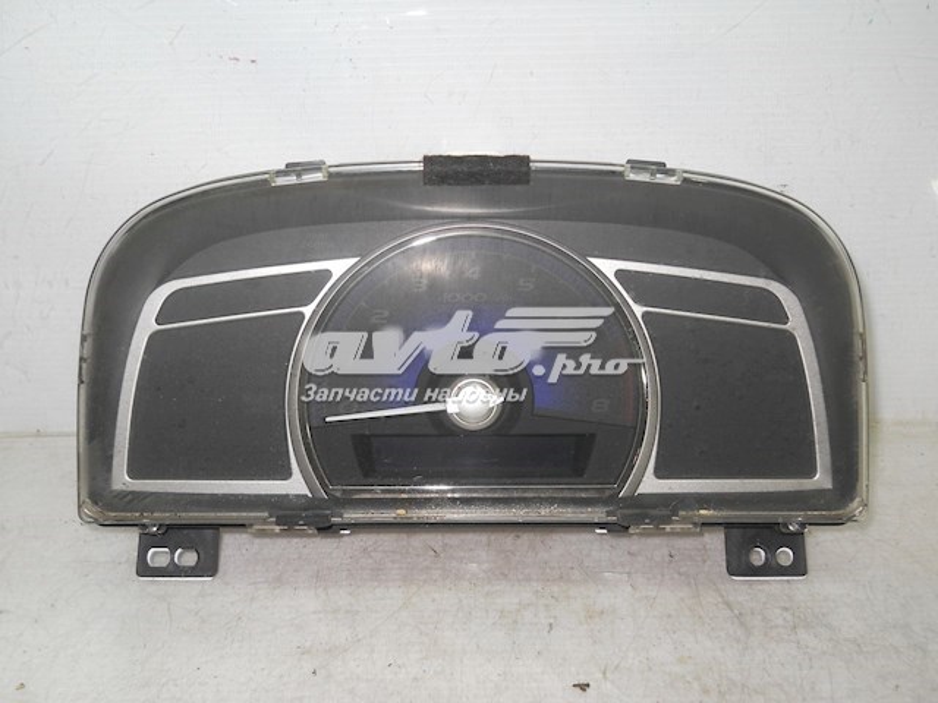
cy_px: 352
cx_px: 469
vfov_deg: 35.1
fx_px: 1111
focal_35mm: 41
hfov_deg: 45.8
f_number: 5.5
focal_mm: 6.72
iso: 80
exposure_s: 1/30
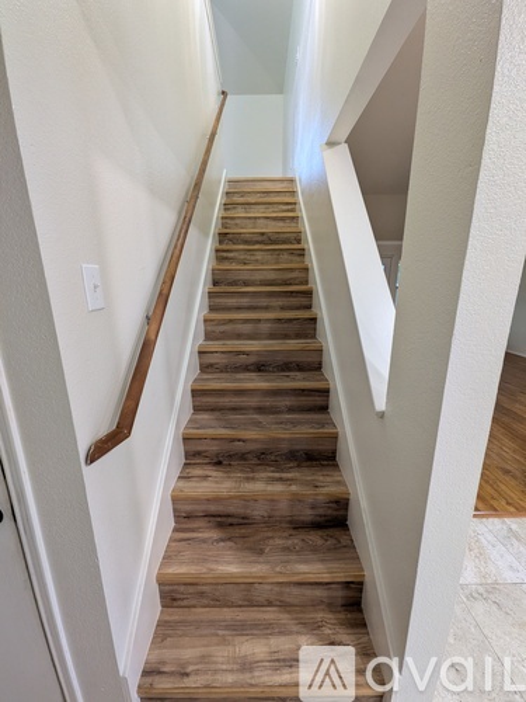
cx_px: 263
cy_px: 351
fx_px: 284
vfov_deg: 102.1
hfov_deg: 85.7
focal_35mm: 14
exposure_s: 1/24
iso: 120
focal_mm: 1.85
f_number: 2.2
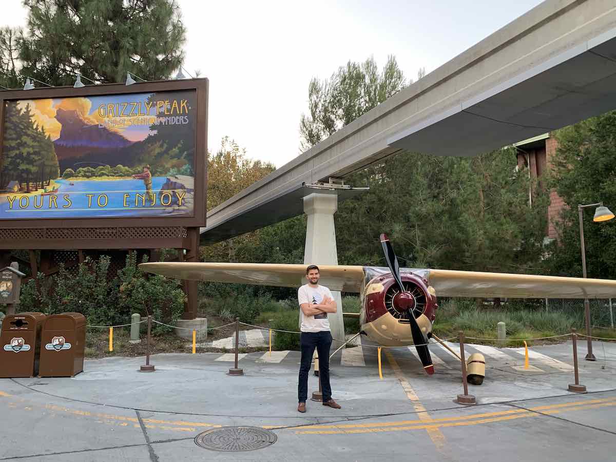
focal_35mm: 26
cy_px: 231
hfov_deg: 67.3
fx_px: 463
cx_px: 308
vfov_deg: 53.1
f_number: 1.8
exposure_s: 1/60
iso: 100
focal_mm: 4.25
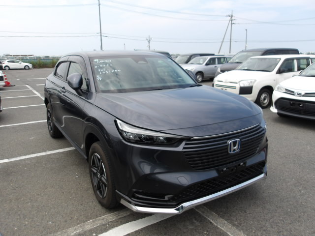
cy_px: 118
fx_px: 246
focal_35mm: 27
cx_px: 158
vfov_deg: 51.4
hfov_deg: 65.3
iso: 100
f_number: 3
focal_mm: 4.9
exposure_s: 1/869
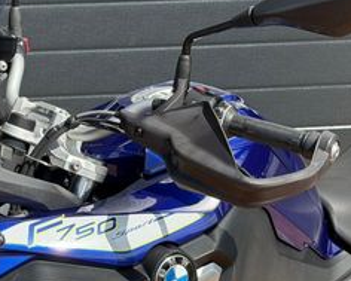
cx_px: 24
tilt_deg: -16.8
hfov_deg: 15.0
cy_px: 190
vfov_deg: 12.1
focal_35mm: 127
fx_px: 1320
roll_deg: -0.1
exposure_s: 1/3096
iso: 100
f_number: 1.78
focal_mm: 6.76
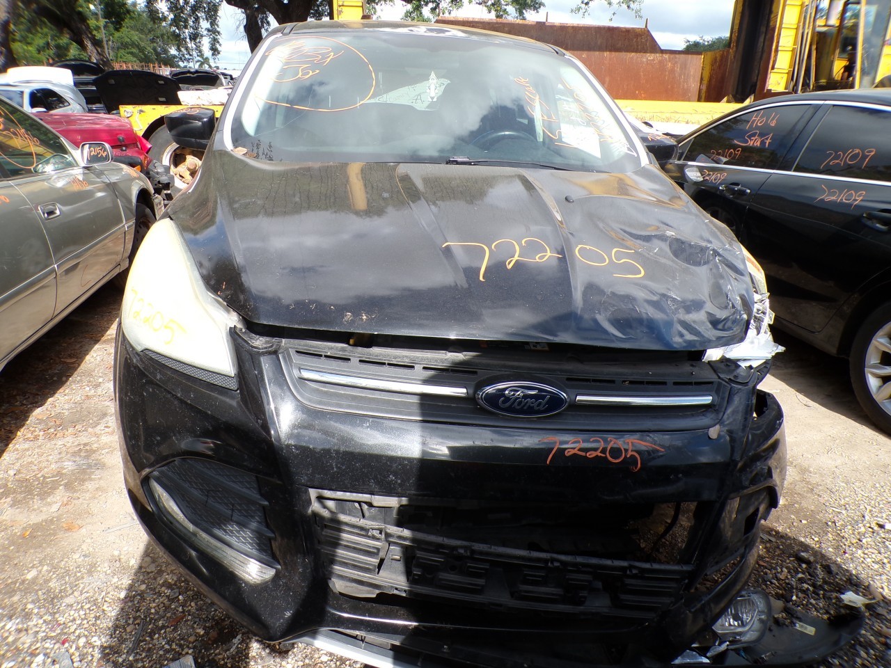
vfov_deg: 56.8
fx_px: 618
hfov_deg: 71.6
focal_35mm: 24
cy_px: 334
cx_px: 446
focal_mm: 4.3
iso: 100
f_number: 4.4
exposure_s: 1/320
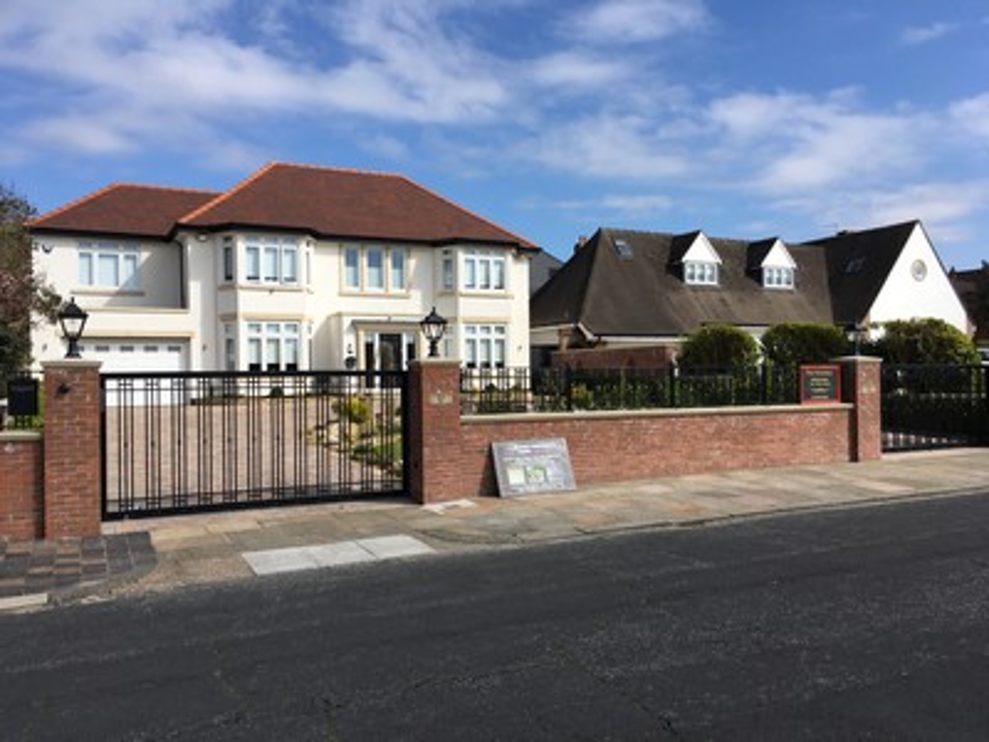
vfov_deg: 48.2
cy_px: 371
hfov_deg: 61.7
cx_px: 494
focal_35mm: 29
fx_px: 829
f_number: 2.2
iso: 25
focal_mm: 4.15
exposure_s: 1/1672
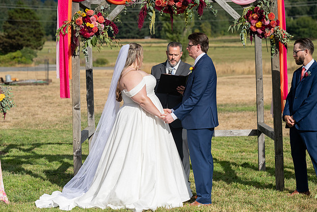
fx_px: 837
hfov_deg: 21.5
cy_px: 106
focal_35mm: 95
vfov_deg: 14.4
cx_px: 158
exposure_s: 1/8000
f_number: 4.5
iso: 400
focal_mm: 95
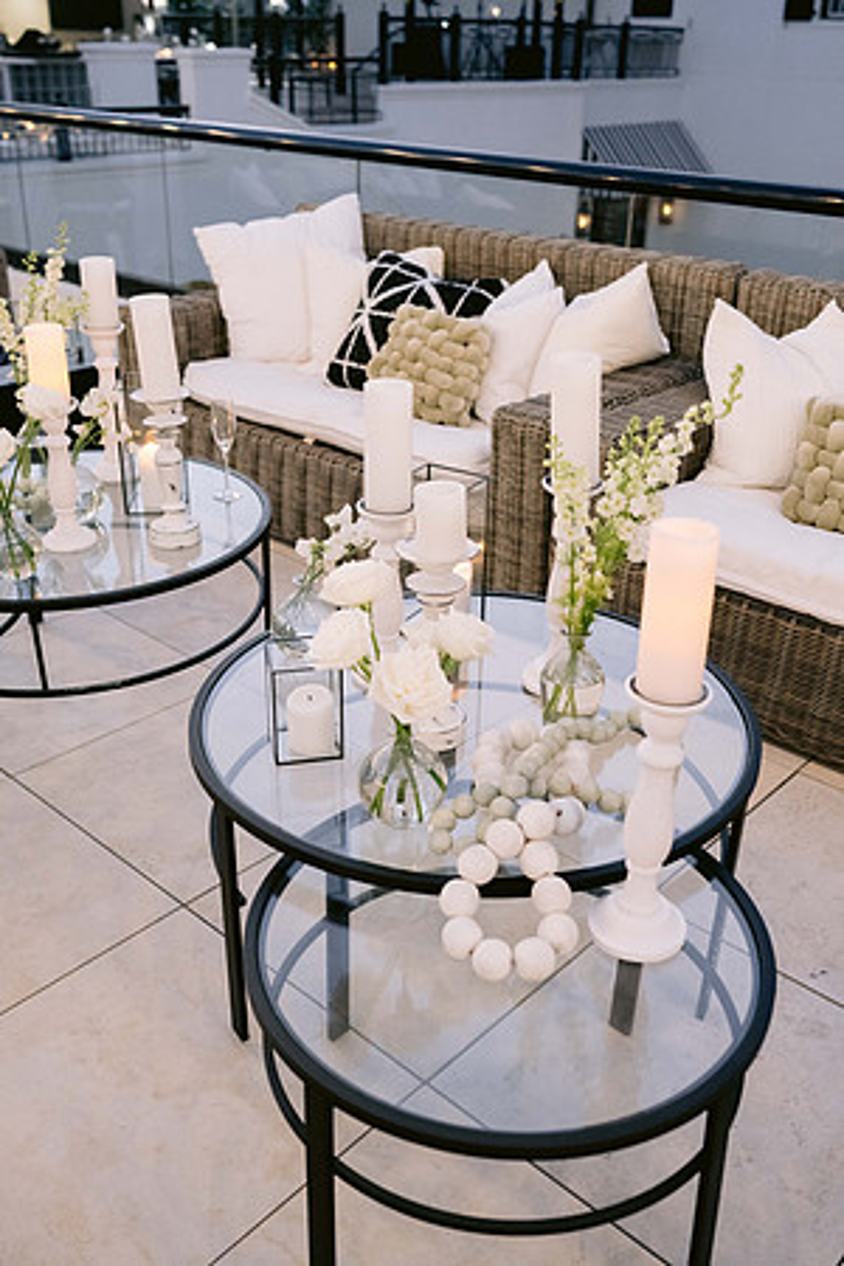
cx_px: 422
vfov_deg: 54.4
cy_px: 633
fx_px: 1231
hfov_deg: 37.9
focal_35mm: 35
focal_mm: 35
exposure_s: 1/160
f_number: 3.2
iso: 2500
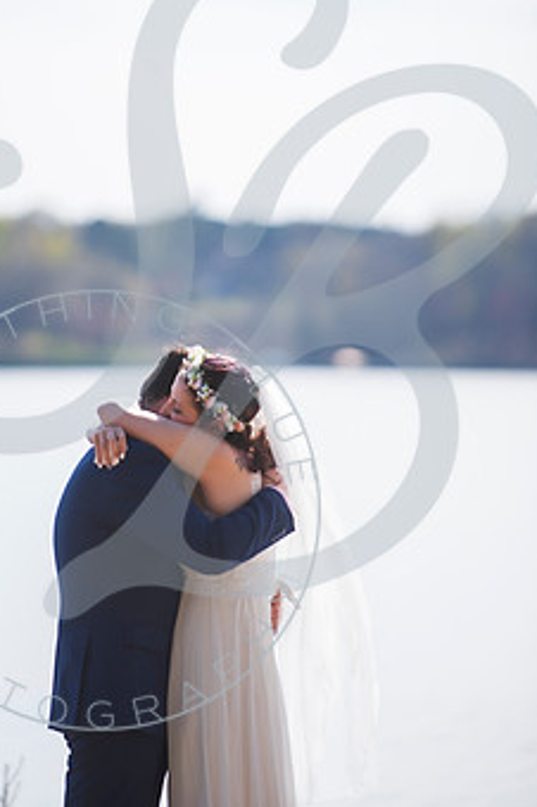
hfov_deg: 5.2
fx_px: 5941
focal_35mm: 265
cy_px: 330
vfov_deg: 7.8
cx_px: 207
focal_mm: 200
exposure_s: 1/800
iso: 100
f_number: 2.8
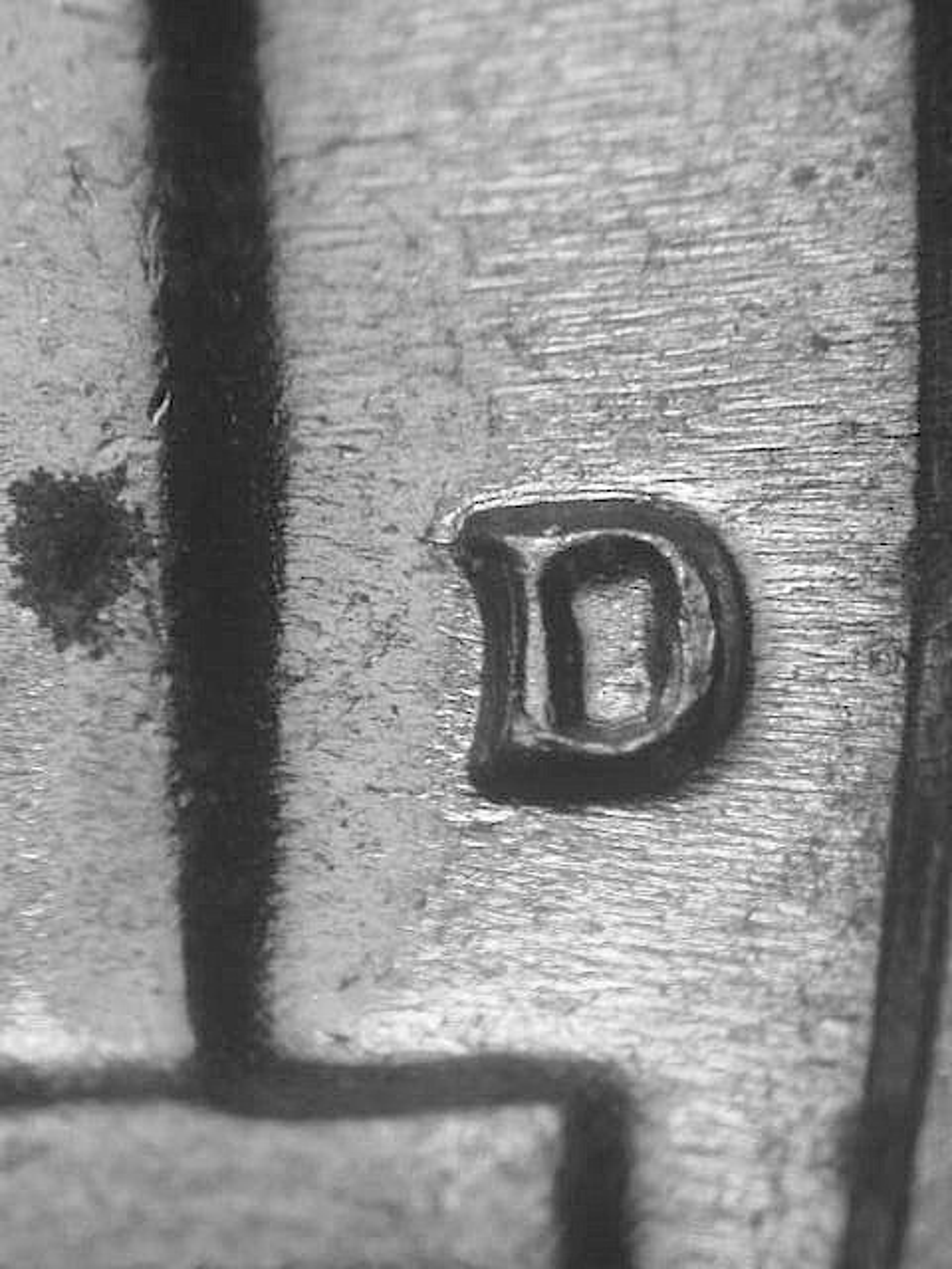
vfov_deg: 12.8
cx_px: 476
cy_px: 634
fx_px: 5647
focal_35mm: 154
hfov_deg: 9.6
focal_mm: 32
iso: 100
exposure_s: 1/9.1
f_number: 5.1
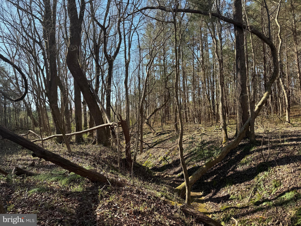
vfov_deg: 56.8
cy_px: 113
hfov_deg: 71.6
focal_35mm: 24
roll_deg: +3.7
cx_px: 150
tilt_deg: +0.5
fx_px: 209
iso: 80
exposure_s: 1/813
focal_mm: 6.76
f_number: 1.78
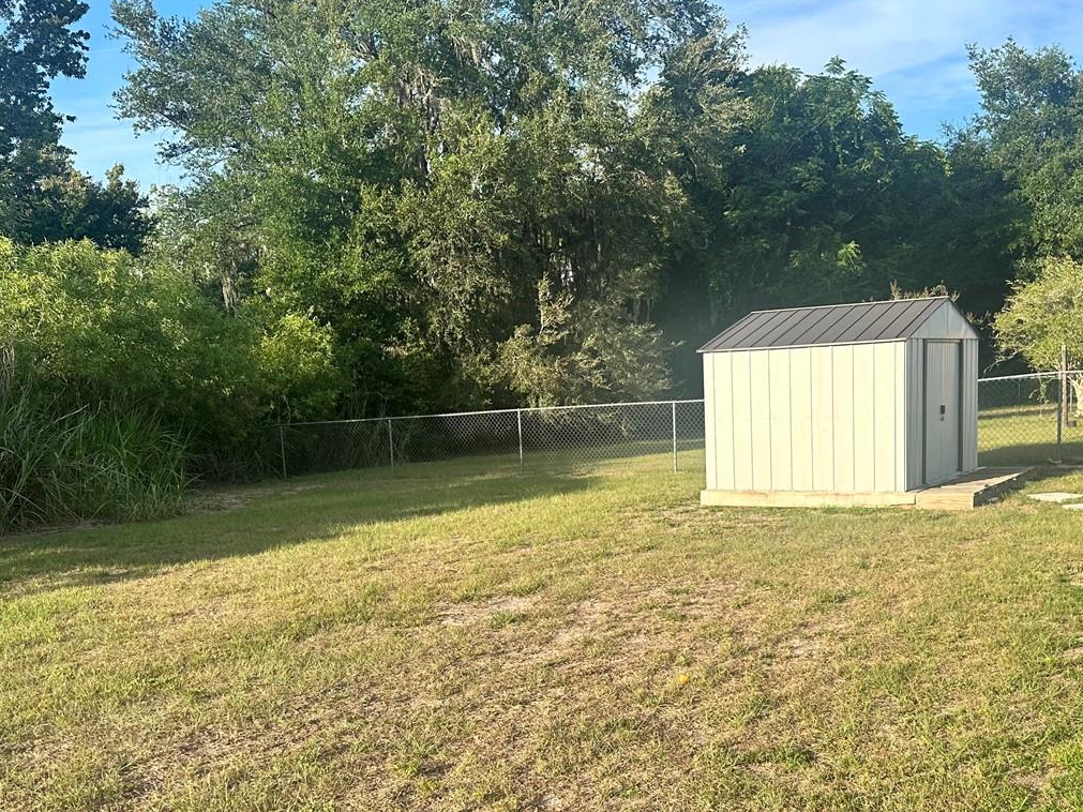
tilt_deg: -7.4
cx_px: 615
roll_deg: +2.0
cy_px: 560
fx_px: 1189
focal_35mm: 38
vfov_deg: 37.2
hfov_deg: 48.8
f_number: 1.78
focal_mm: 6.86
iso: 80
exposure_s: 1/1721
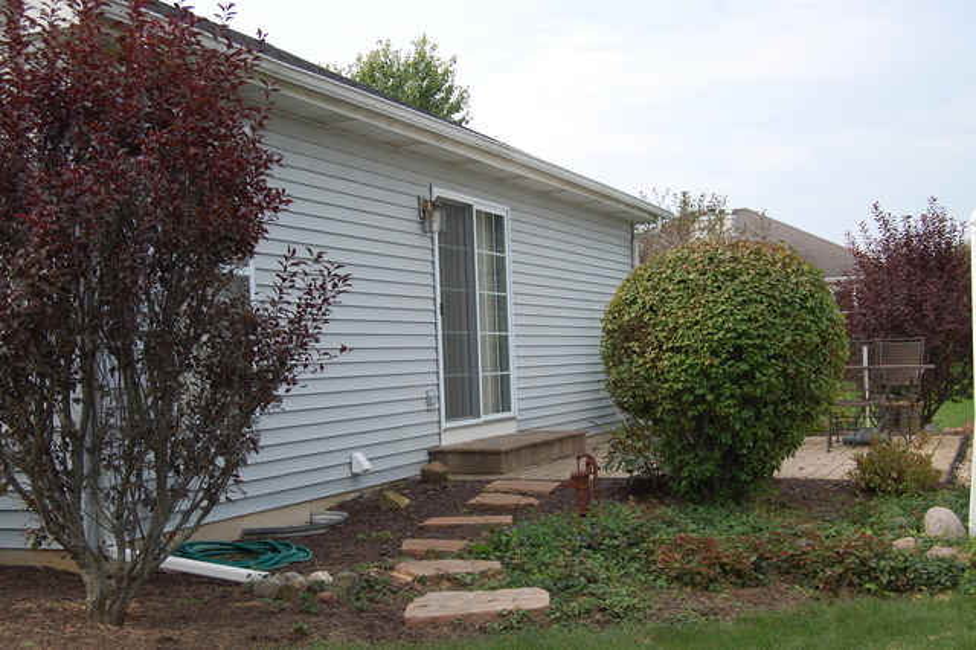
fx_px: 1301
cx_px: 488
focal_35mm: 48
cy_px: 325
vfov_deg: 28.0
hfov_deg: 41.1
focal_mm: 32
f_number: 7.1
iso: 200
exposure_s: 1/200
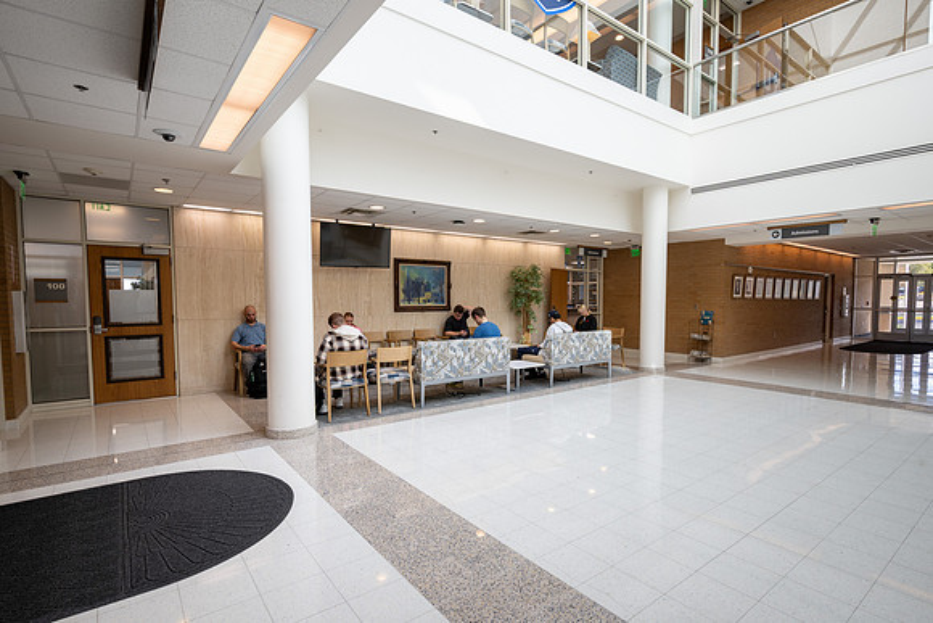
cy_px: 324
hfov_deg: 89.9
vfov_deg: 67.4
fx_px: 466
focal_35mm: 18
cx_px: 493
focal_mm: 16.5
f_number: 7.1
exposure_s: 1/30
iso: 100
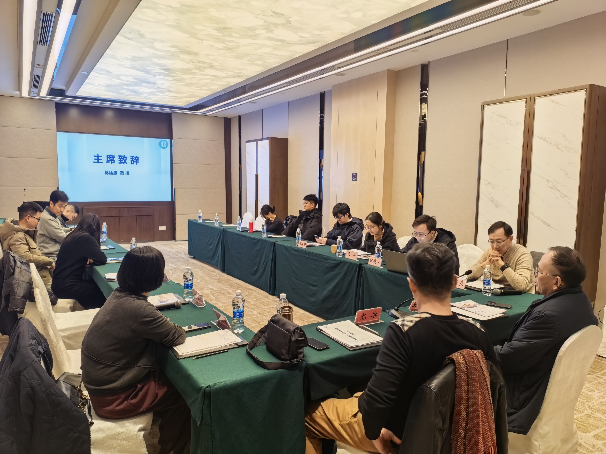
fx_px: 420
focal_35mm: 24
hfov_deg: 71.6
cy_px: 227
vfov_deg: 56.8
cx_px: 303
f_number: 4
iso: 160
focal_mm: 6.98
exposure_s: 1/60
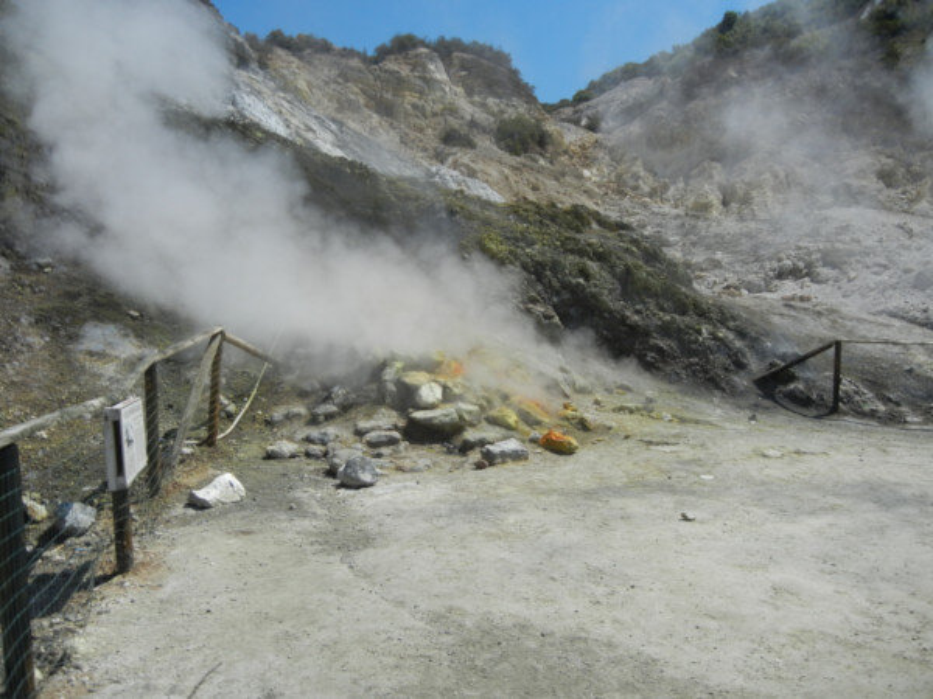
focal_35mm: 30
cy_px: 350
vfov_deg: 46.8
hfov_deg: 60.0
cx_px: 466
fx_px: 809
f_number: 7
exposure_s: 1/700
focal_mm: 5.4
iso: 160
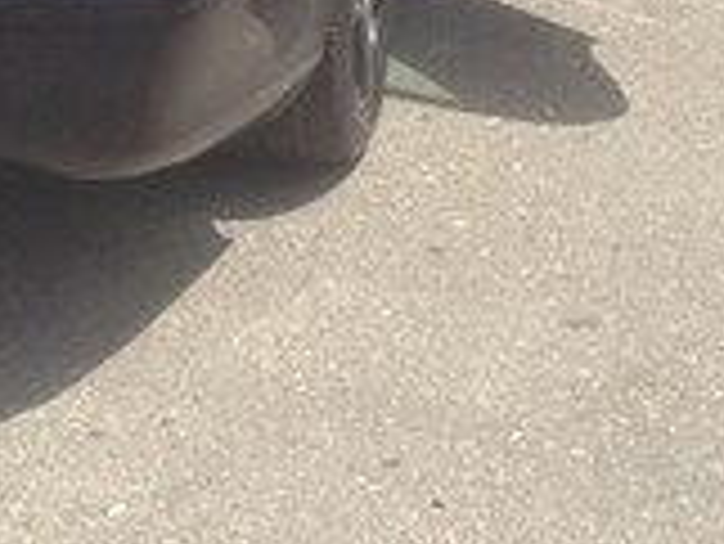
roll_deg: -1.0
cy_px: -384
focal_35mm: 135
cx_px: 72
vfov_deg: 10.4
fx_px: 2826
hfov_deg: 14.5
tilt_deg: -9.9
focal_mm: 4.12
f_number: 2.4
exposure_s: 1/874
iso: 50
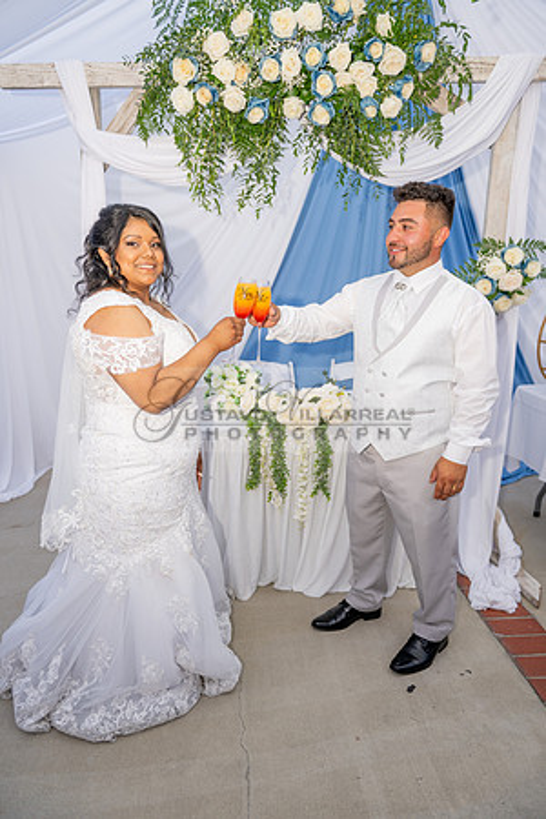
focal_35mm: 24
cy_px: 410
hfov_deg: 53.1
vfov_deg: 73.7
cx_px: 273
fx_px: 546
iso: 250
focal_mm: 24
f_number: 3.2
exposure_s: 1/100
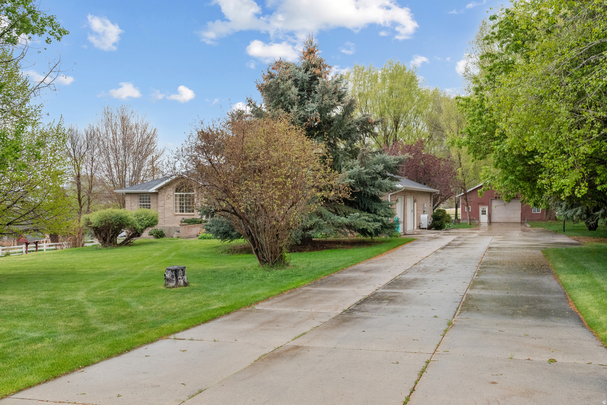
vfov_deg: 43.6
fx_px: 506
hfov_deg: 61.9
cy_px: 202
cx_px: 304
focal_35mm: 30
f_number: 8
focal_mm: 30
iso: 3200
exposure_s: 1/250
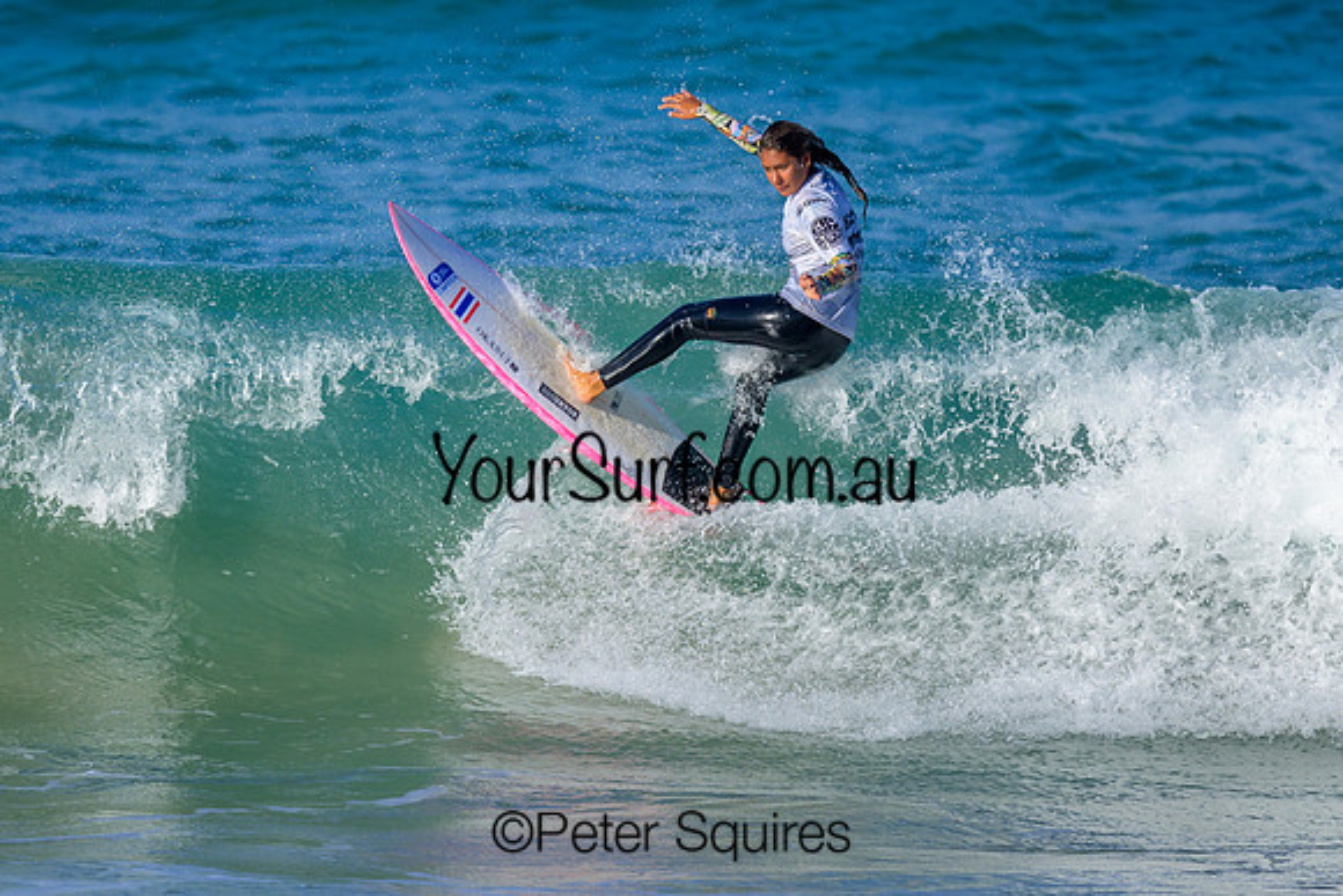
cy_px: 383
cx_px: 690
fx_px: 40984
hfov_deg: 1.9
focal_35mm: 1098
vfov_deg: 1.3
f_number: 6.3
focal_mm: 800
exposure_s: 1/2000
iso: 400
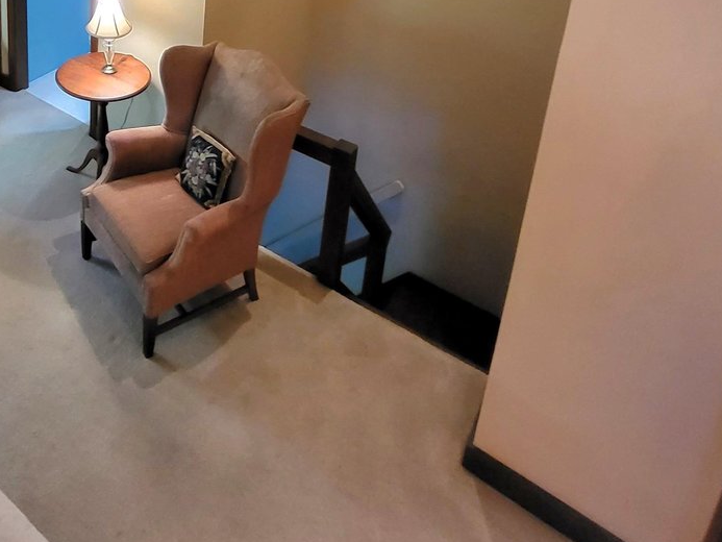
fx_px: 626
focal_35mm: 30
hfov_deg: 55.1
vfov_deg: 40.7
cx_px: 129
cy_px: -5
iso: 500
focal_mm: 1.74
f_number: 2.2
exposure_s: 1/30
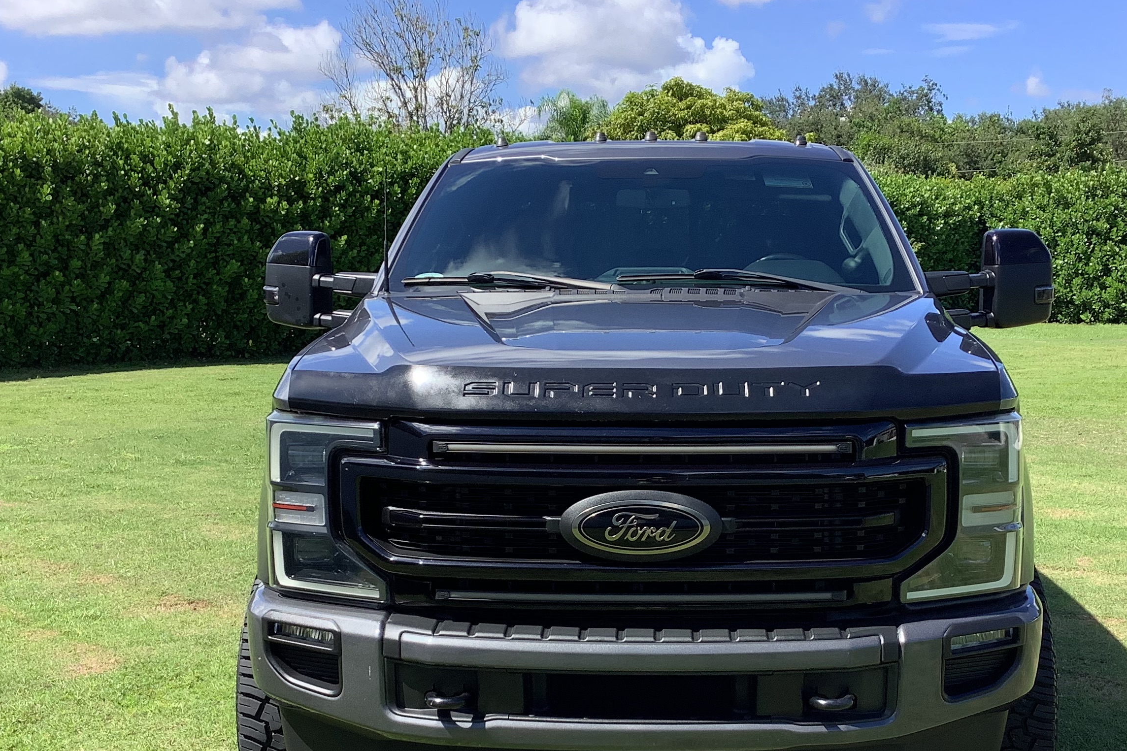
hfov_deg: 42.7
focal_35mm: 46
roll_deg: -0.8
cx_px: 629
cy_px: 546
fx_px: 1440
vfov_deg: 28.9
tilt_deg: -11.3
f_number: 2.4
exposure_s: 1/631
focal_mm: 3.3
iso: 25
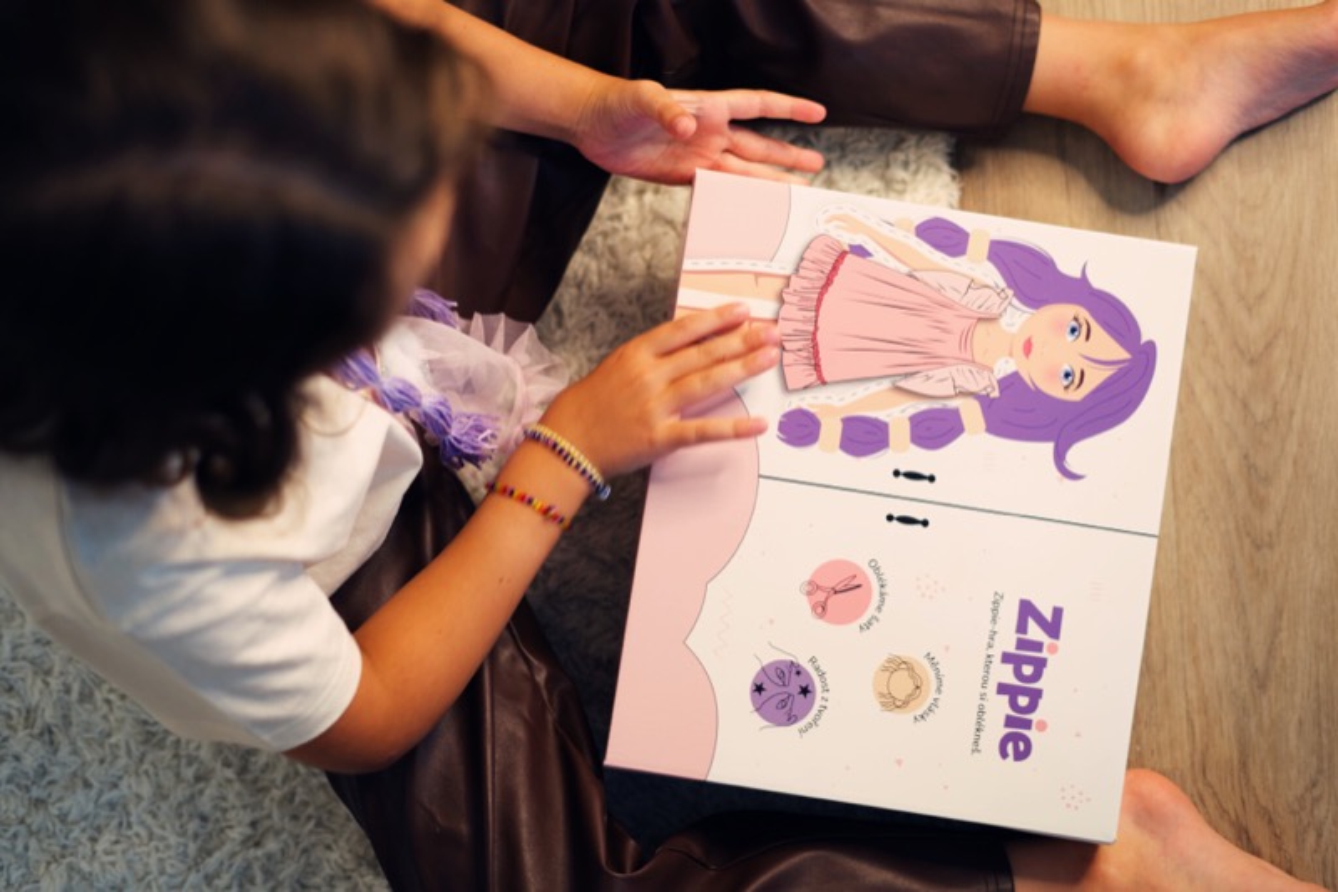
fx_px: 1858
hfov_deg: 39.6
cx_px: 669
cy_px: 446
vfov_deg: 27.0
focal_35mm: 50
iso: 400
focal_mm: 50
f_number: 2.2
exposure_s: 1/160
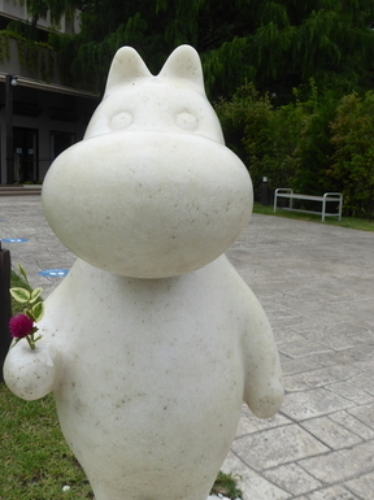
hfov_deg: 36.7
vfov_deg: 47.8
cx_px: 158
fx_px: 563
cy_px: 225
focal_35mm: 39
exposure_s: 1/800
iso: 100
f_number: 3.3
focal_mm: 4.3
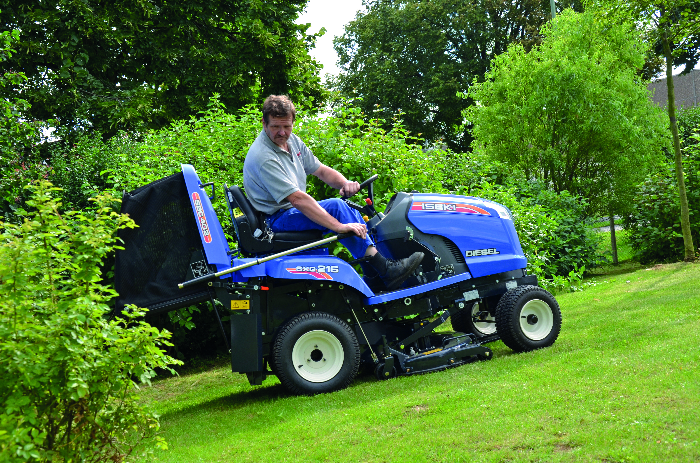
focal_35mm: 45
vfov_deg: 29.7
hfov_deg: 43.7
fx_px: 873
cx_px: 350
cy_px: 232
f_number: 7.1
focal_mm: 30
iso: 200
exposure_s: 1/200
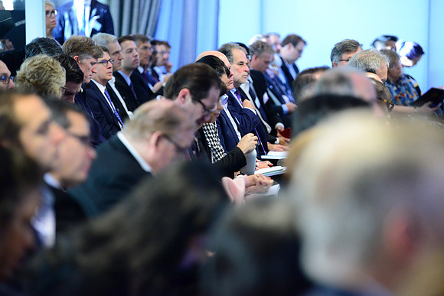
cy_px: 148
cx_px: 222
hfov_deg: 15.2
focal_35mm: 135
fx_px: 1665
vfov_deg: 10.2
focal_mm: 135
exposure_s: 1/100
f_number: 2.8
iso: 4000
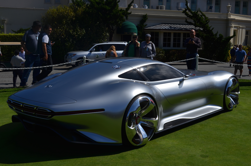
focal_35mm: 48
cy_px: 83
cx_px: 126
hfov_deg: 41.2
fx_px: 334
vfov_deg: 28.0
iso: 100
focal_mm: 32
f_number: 11
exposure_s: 1/500
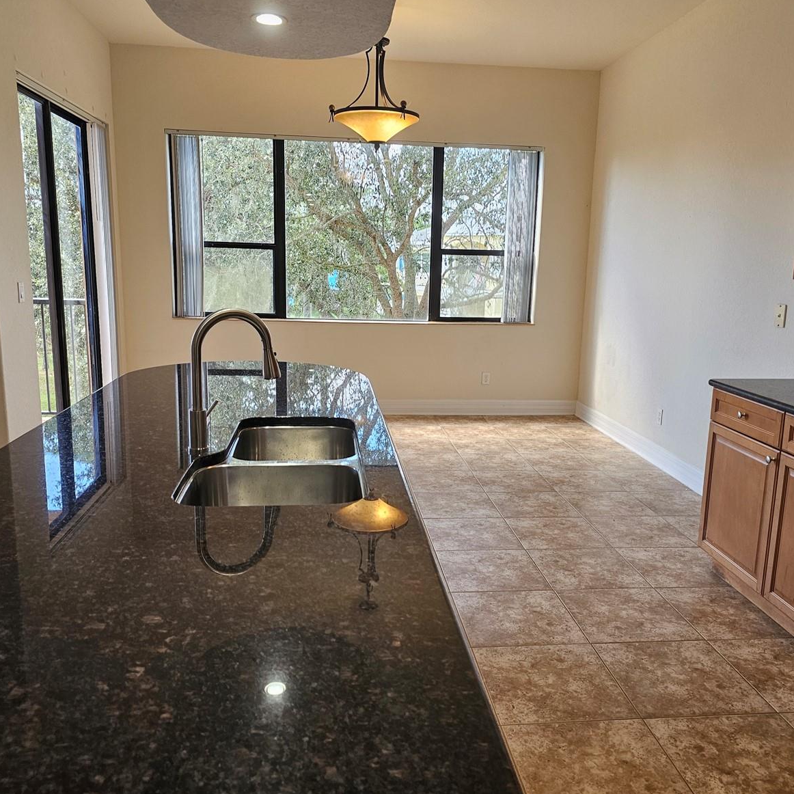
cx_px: 413
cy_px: 392
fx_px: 727
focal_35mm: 28
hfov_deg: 57.3
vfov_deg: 57.3
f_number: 1.7
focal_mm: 6.3
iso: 125
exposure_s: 1/120
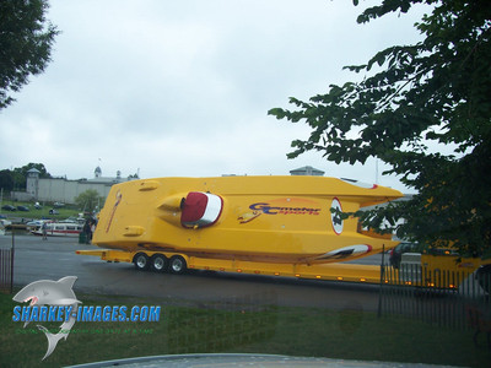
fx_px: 482
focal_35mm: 34
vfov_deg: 41.8
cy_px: 184
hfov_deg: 54.0
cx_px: 246
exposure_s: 1/250
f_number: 2.7
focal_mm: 5.6
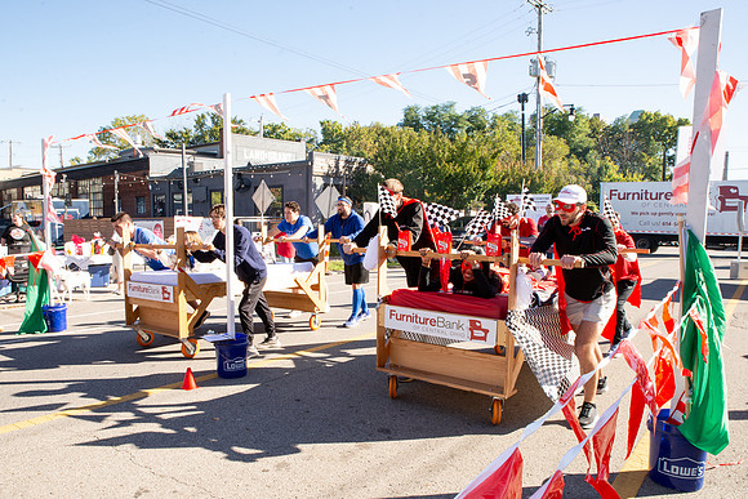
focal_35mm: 26
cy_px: 275
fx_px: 549
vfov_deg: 48.8
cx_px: 348
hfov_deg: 68.5
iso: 640
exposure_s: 1/200
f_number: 14
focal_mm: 24
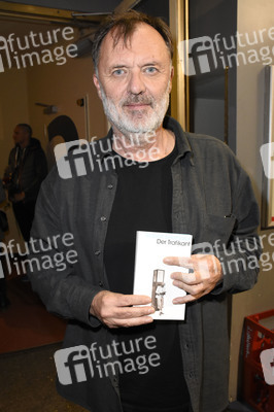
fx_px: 309
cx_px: 137
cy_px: 206
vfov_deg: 67.4
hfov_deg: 47.9
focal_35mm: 27
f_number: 6.3
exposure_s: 1/60
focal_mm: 18
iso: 3200
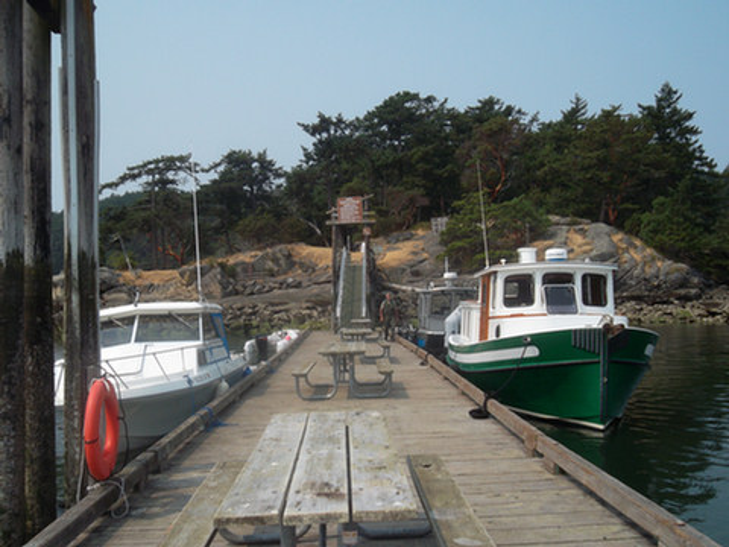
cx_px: 364
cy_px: 274
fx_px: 779
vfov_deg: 38.7
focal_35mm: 37
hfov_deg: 50.1
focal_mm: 6.6
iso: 80
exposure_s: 1/800
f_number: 4
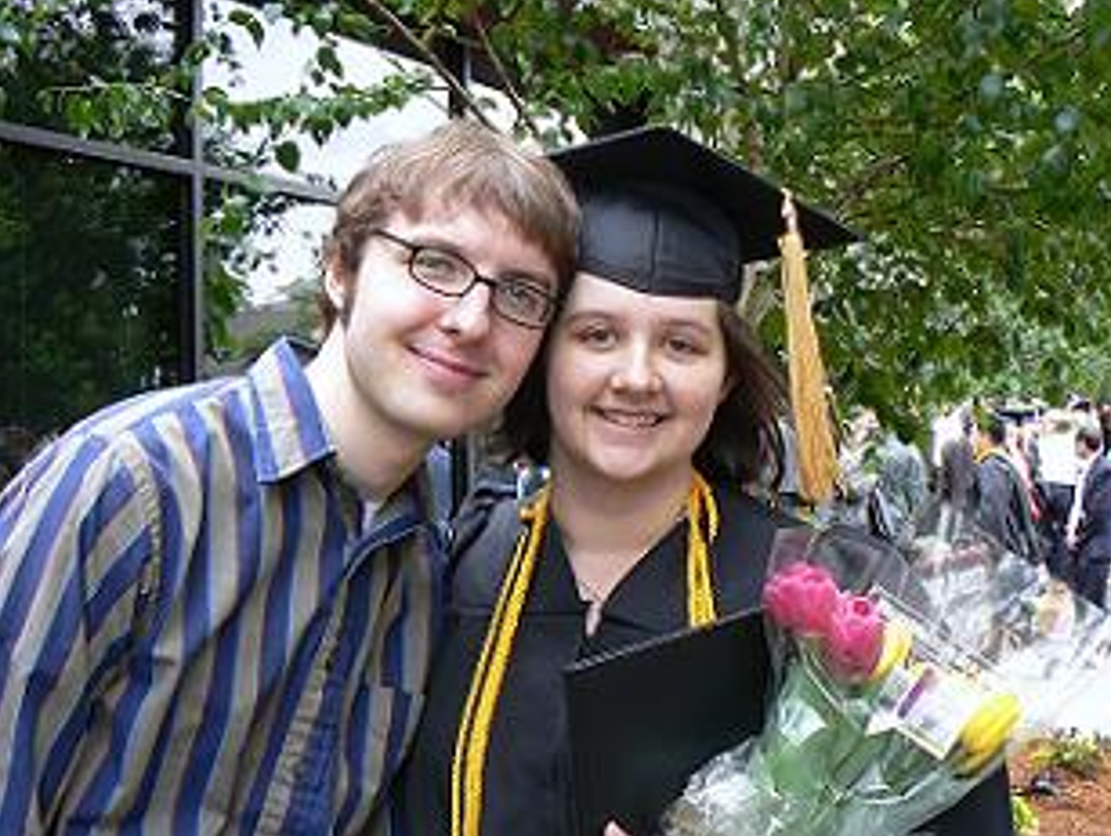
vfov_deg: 27.6
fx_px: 1703
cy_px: 442
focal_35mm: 53
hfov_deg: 36.1
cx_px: 583
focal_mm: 6
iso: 80
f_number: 4
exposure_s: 1/80
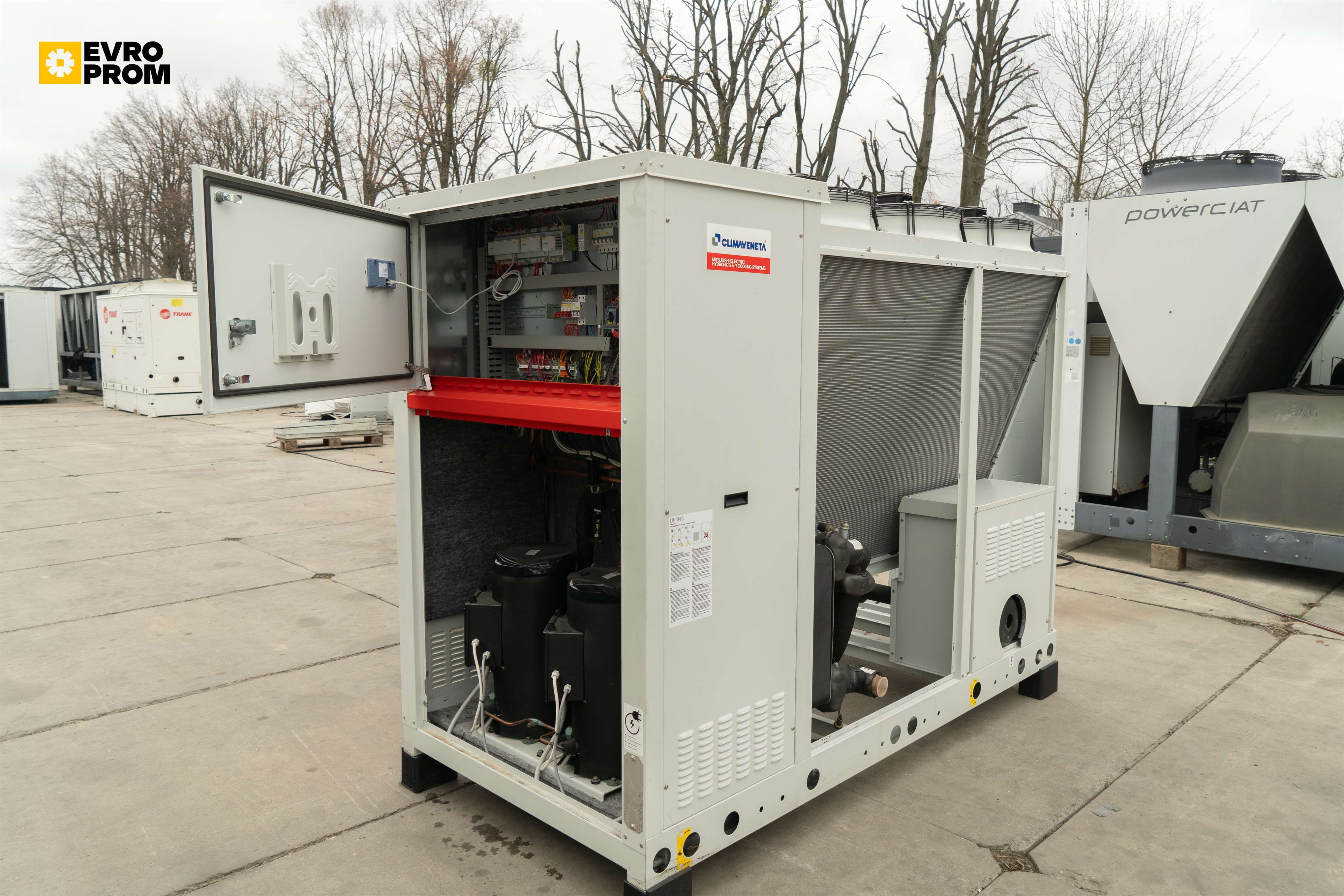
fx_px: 933
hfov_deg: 71.5
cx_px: 672
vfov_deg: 51.3
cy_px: 448
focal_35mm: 25
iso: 250
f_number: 6.3
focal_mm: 25
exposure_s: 1/125
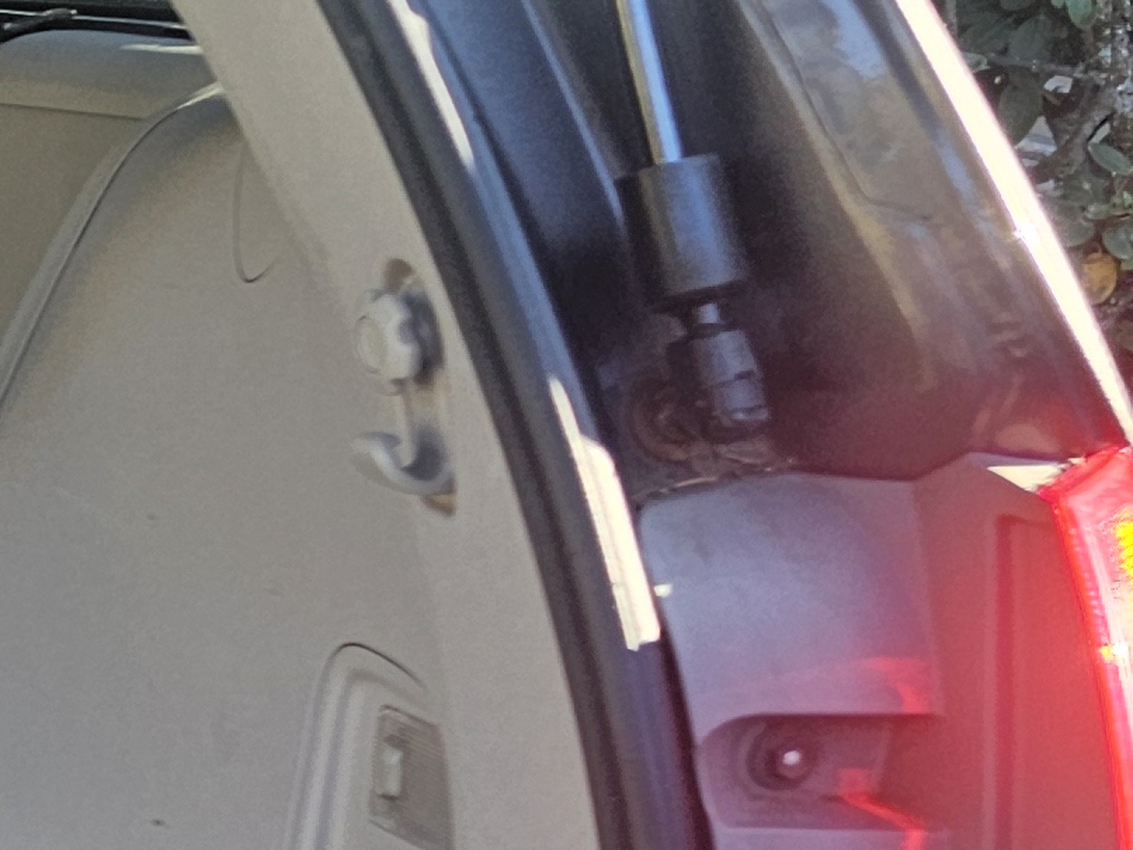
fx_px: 3731
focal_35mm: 114
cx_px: -1669
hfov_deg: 12.8
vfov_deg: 12.9
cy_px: 787
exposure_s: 1/180
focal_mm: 6.3
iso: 40
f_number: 1.7
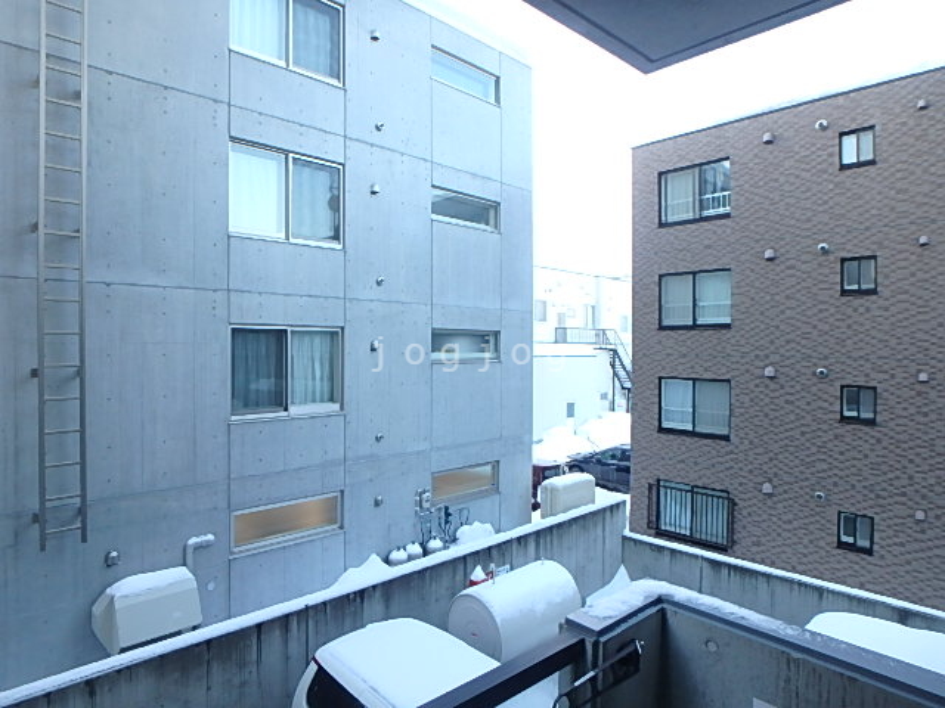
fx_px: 573
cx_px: 472
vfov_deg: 63.4
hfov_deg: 79.0
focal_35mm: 21
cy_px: 354
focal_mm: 3.7
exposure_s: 1/60
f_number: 3.5
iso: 200
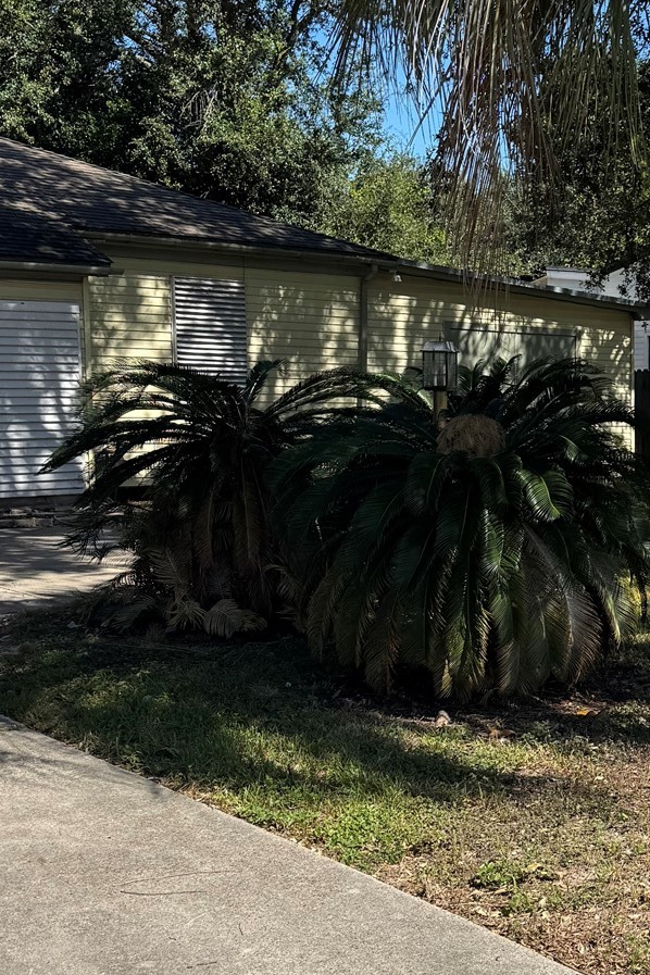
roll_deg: -0.2
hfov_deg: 23.1
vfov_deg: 35.0
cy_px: 530
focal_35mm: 57
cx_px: 609
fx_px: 1544
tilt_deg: -4.8
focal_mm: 6.76
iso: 80
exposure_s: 1/3597
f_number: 1.78
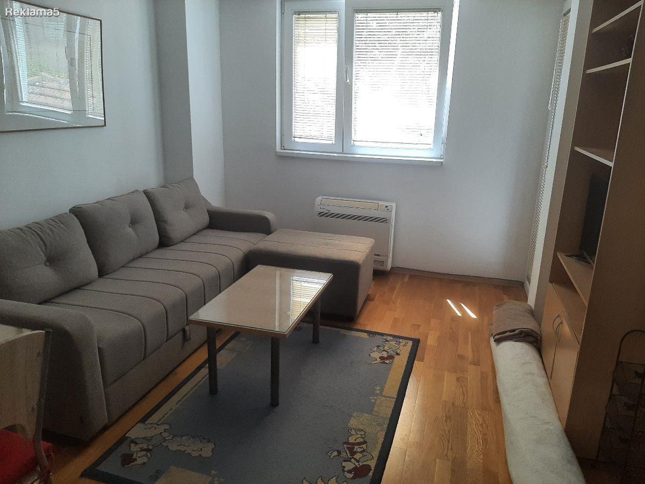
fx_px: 484
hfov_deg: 67.3
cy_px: 242
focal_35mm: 26
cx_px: 322
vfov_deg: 53.1
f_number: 1.7
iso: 50
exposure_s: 1/120
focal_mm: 3.93
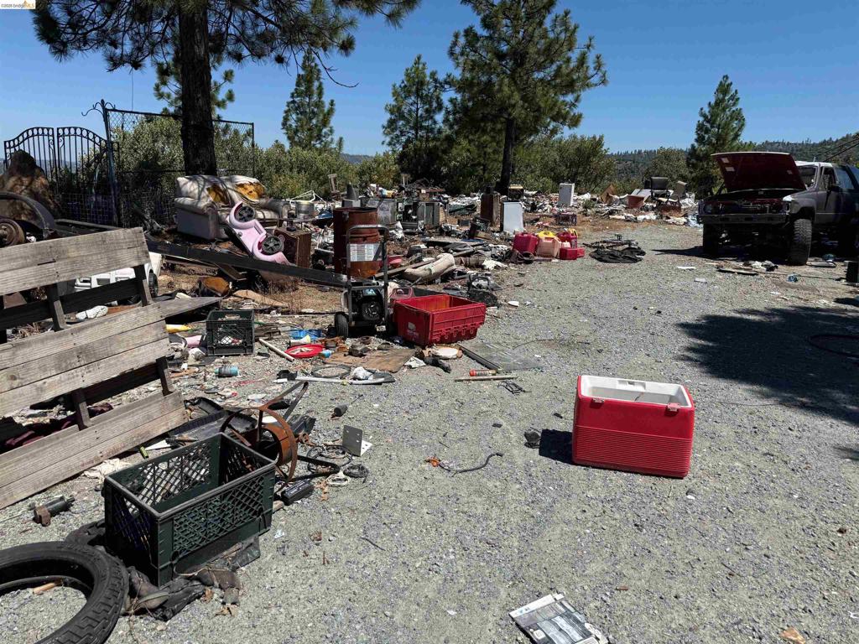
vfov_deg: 56.8
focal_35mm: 24
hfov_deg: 71.6
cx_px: 430
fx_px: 596
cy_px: 322
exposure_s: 1/6173
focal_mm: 6.76
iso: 80
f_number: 1.78
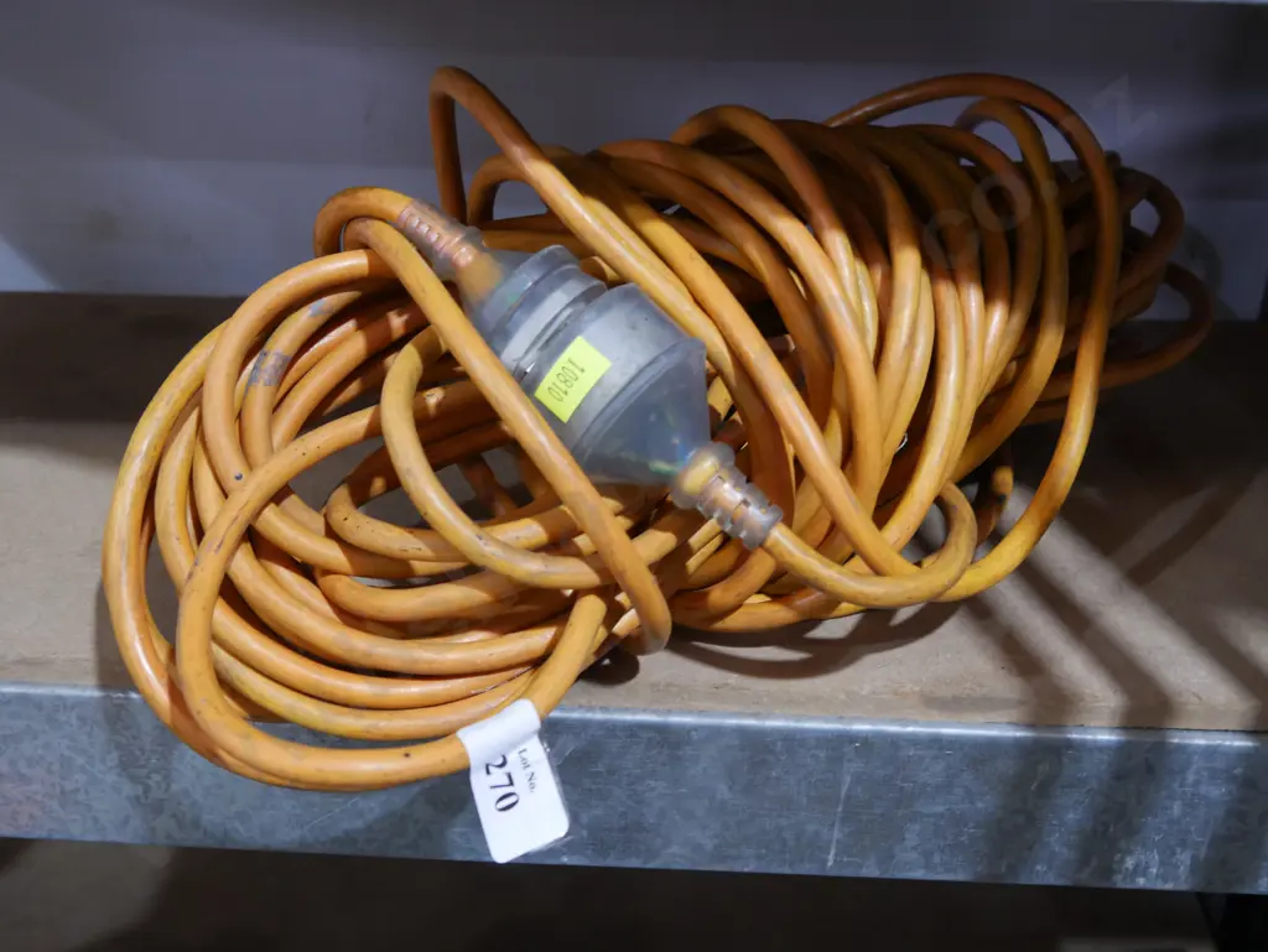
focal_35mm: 40
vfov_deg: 36.0
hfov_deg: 46.8
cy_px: 476
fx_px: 1466
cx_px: 634
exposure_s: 1/60
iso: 1250
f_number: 4.5
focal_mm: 20
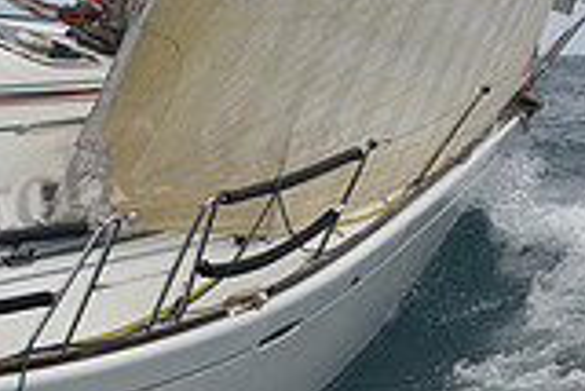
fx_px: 4131
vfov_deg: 5.4
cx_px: -358
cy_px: 46
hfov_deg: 7.9
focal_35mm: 254
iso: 250
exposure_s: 1/800
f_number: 10
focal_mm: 70
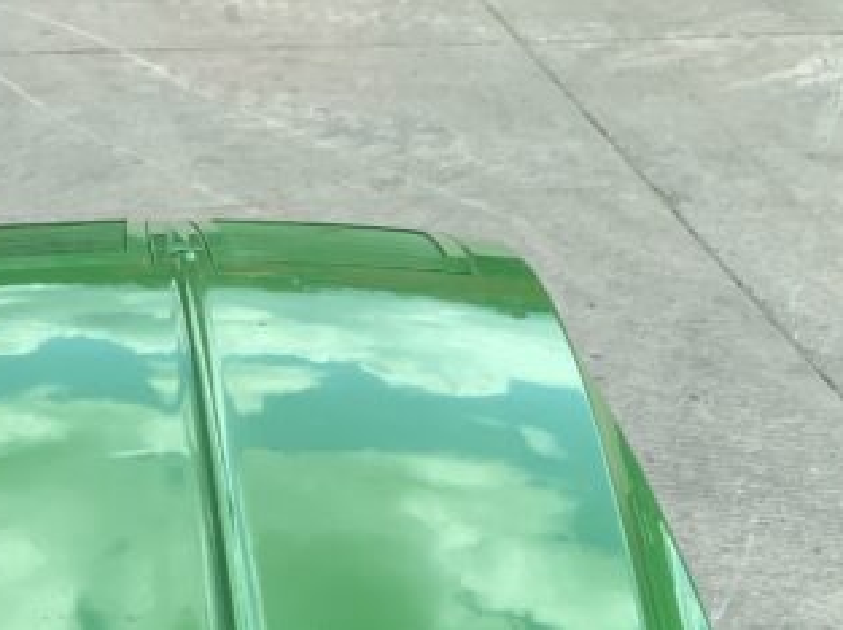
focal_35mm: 95
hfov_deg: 20.5
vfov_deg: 15.1
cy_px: 705
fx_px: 2311
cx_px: 224
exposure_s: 1/792
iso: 16
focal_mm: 3
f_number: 1.8
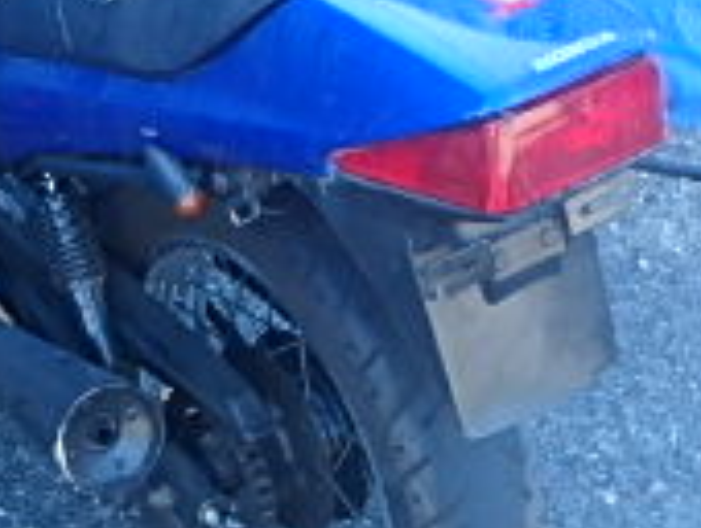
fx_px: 1602
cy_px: 107
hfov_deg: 24.2
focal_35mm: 79
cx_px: 107
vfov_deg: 18.5
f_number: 3.5
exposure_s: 1/60
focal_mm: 3.7
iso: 160
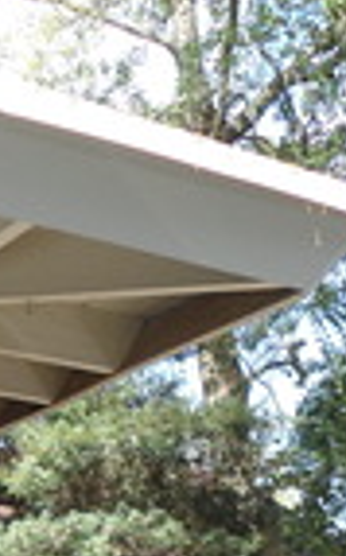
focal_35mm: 99
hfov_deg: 13.1
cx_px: 268
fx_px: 1498
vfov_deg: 19.8
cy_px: 665
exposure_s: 1/250
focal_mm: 4.7
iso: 80
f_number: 2.8
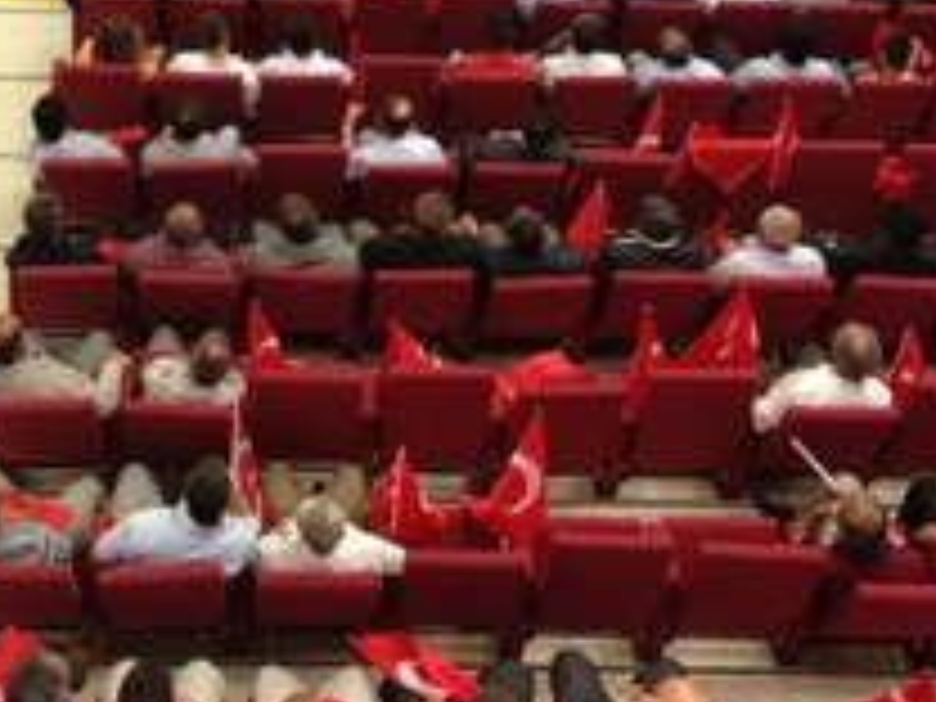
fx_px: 1920
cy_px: 50
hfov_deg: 27.2
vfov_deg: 20.2
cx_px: 297
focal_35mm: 71
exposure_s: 1/20
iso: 250
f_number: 2.4
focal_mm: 4.13
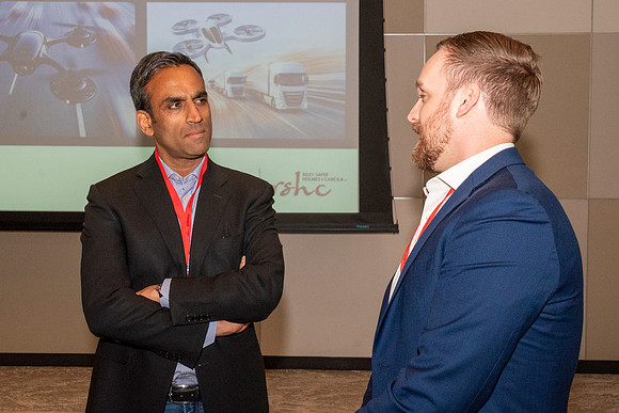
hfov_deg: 39.0
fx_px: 875
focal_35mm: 51
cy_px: 206
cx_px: 310
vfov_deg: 26.6
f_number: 10
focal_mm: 32
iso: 2000
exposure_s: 1/160
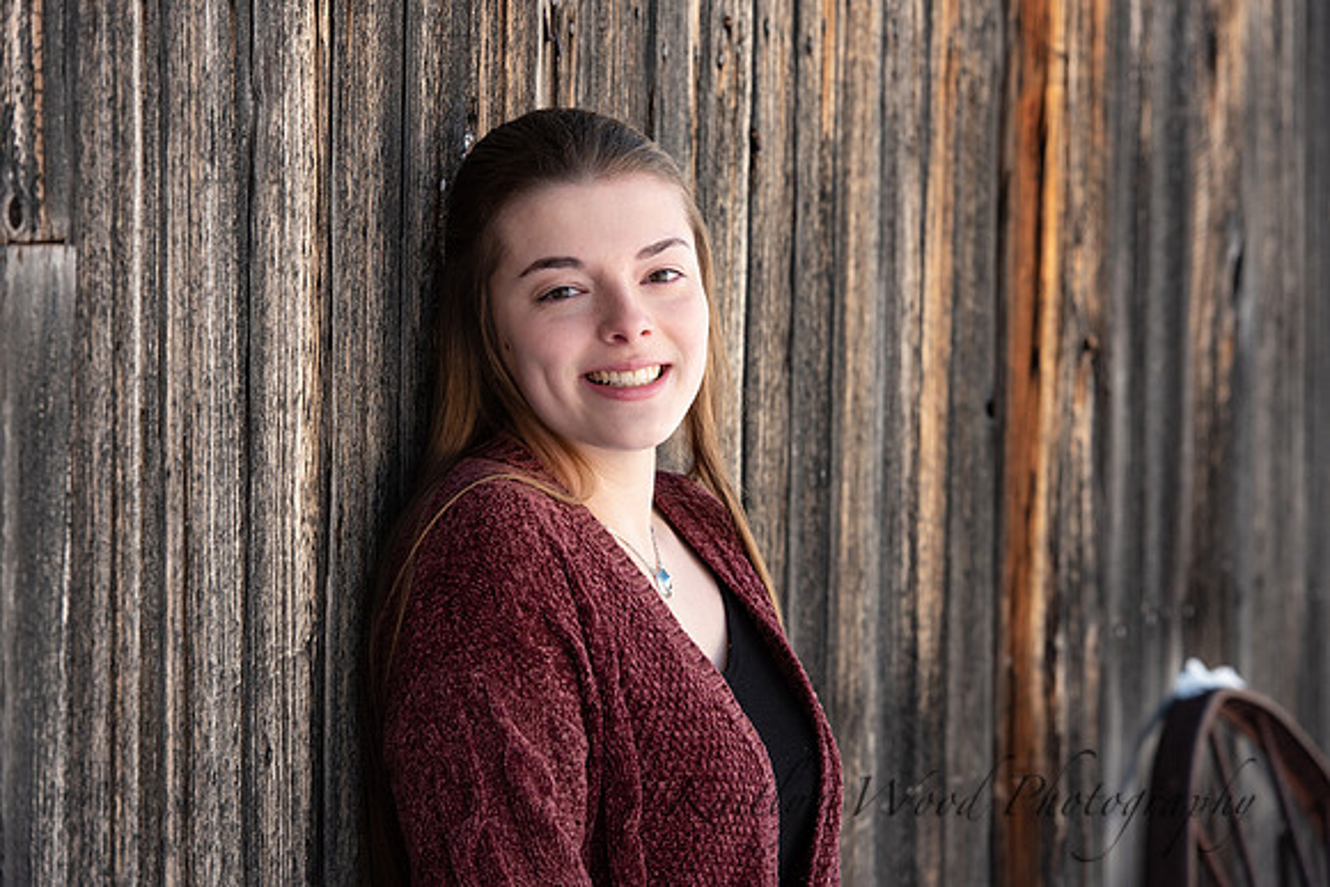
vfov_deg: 9.2
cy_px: 444
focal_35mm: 150
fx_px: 5543
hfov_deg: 13.7
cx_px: 665
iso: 400
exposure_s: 1/200
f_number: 7.1
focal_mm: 150
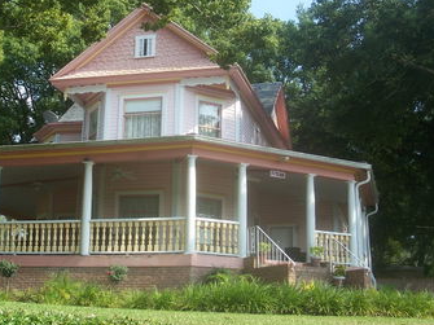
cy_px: 127
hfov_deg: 36.0
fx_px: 664
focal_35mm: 53
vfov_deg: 27.4
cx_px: 168
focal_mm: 7.8
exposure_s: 1/400
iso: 64
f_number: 2.8
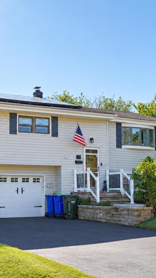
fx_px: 412
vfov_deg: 37.2
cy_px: 139
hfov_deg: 21.3
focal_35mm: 56
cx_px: 47
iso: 100
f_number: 10
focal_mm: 35
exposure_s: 1/125
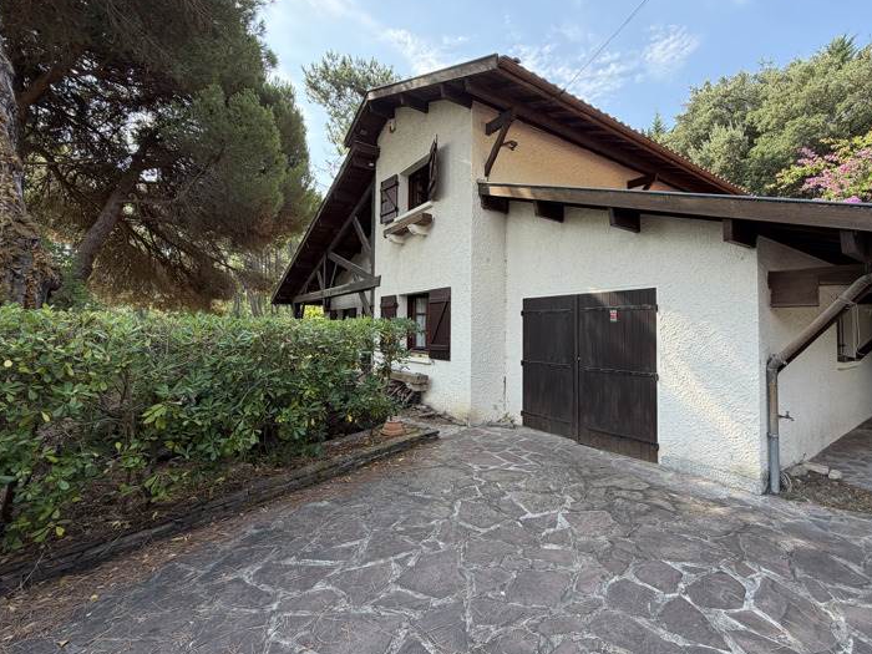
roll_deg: -0.6
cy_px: 318
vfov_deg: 78.1
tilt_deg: +2.3
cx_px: 471
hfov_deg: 94.3
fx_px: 403
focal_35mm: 16
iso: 50
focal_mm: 2.22
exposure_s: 1/285
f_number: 2.2
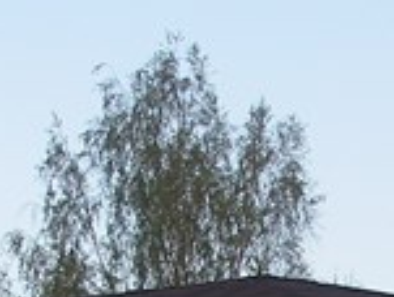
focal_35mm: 212
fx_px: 2419
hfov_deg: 9.3
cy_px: 657
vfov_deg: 6.7
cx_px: 335
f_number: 3.3
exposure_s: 1/80
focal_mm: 6.3
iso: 64
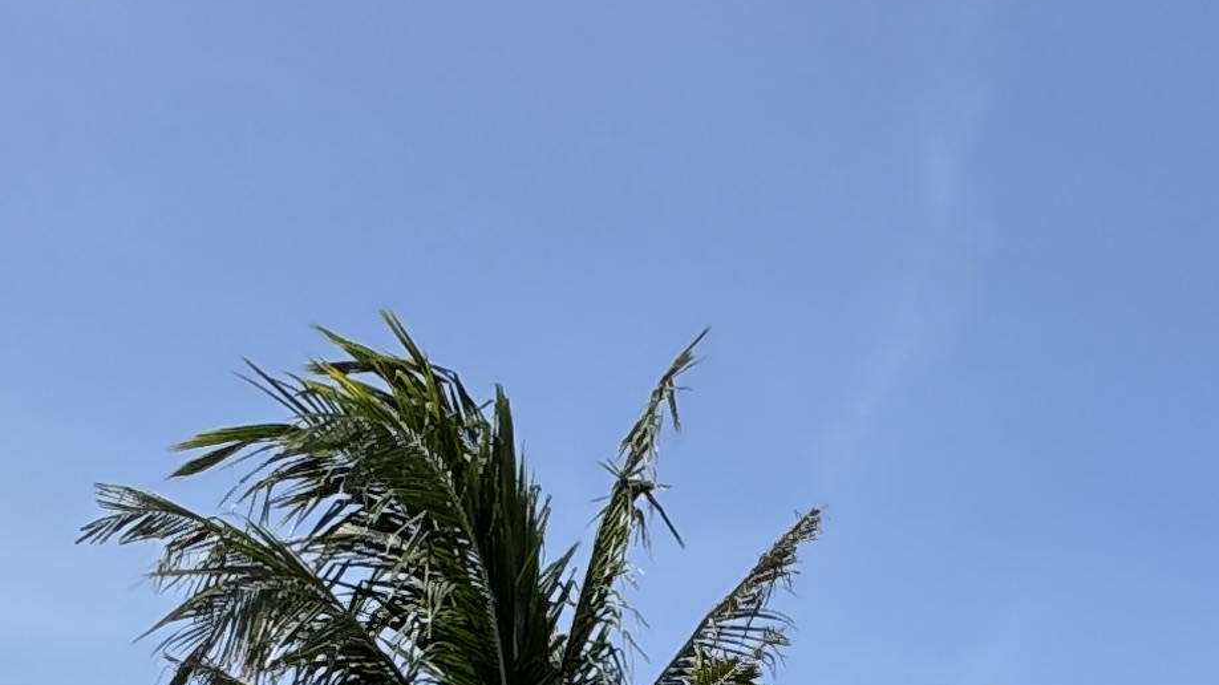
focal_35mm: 67
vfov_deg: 14.3
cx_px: 988
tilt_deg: +0.2
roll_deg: +0.0
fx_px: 2165
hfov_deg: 30.6
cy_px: 1459
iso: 50
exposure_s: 1/1832
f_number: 2.2
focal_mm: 2.22
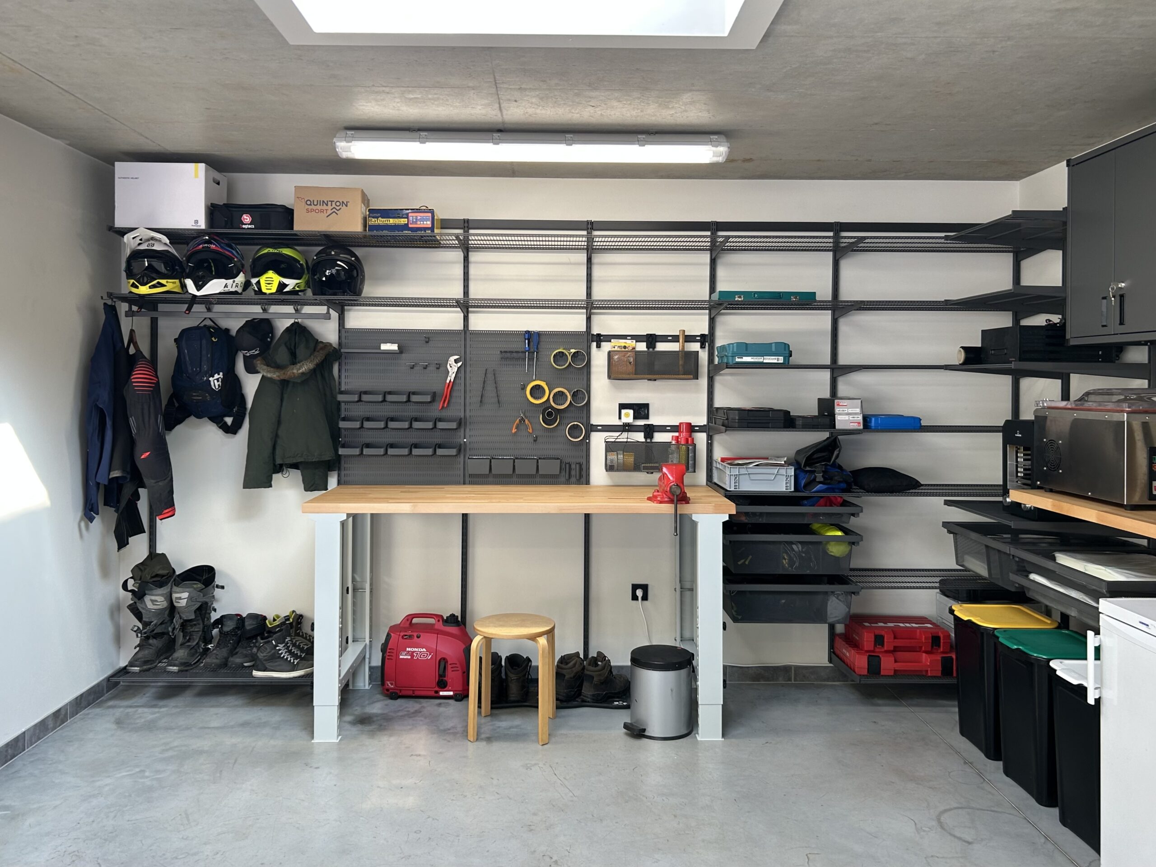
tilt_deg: -4.2
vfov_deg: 53.1
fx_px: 868
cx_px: 578
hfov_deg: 67.3
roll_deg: +1.7
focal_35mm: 26
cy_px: 434
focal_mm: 5.7
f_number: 1.5
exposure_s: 1/100
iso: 50
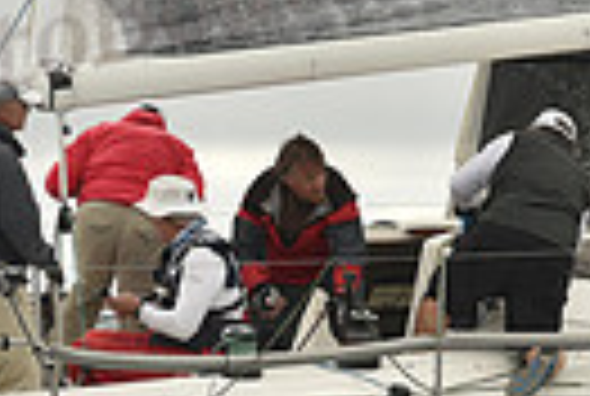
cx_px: 676
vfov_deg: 3.4
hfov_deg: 5.0
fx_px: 6669
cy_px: 196
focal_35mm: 406
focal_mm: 92
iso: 320
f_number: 7.1
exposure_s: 1/800
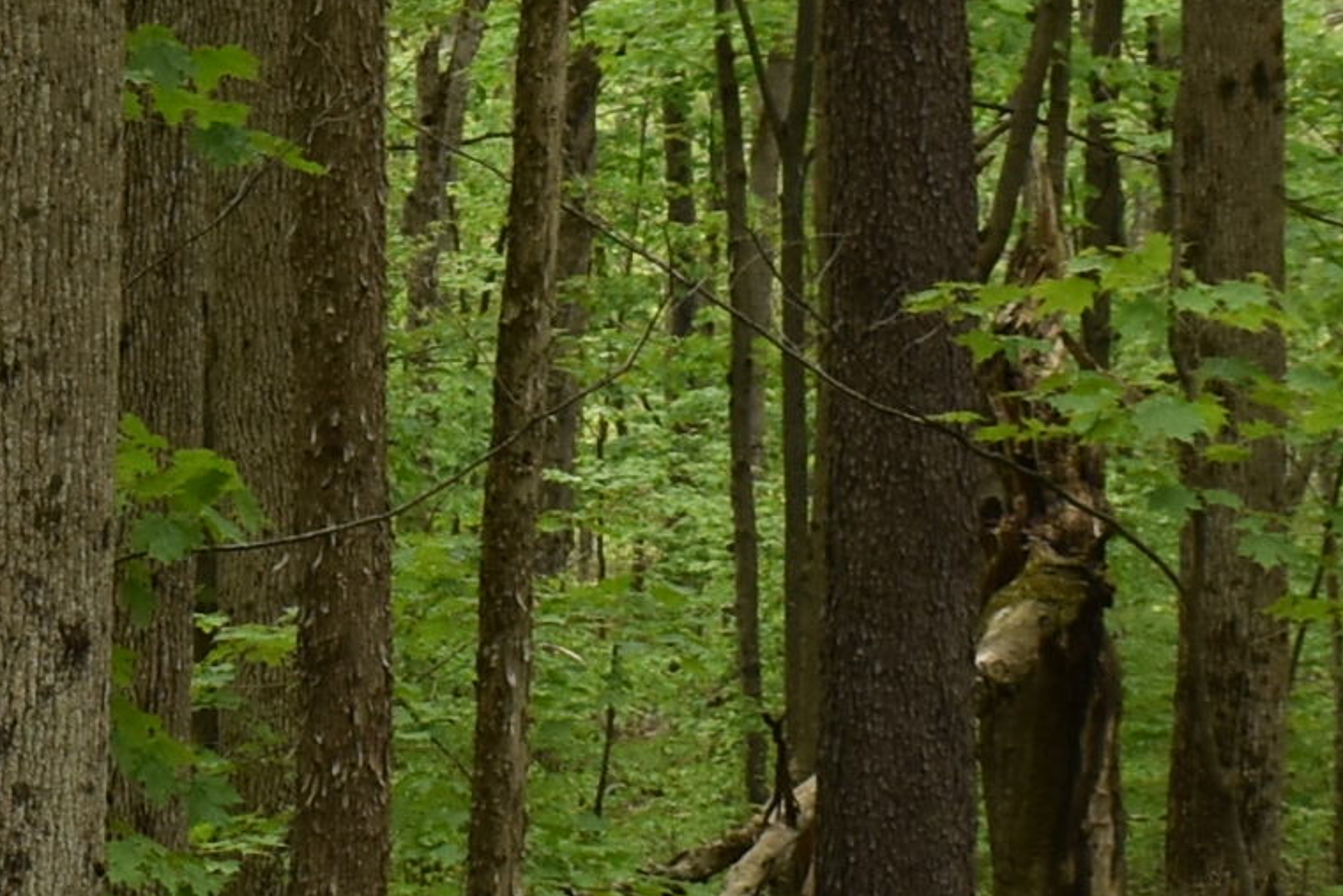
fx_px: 7947
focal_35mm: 213
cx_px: -320
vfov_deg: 6.4
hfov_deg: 9.5
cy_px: 200
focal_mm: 24
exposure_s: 1/160
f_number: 6.3
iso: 400
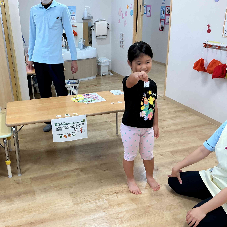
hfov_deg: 46.5
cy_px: 111
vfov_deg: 47.2
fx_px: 260
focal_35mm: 35
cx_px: 77
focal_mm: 3
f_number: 1.8
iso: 50
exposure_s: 1/100
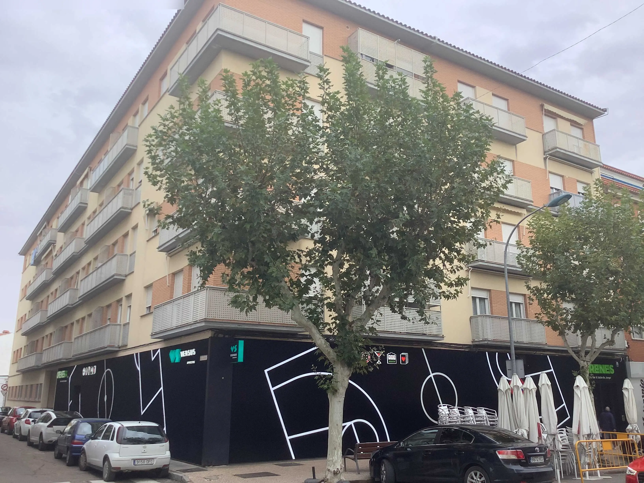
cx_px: 322
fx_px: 577
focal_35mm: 31
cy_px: 242
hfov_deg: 58.4
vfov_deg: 45.4
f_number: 2.4
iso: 25
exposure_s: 1/280
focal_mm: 3.3
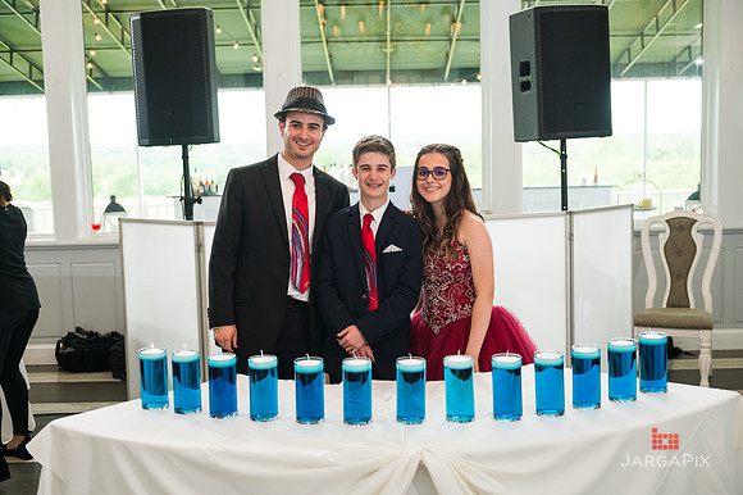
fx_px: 990
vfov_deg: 28.0
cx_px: 372
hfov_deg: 41.1
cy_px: 248
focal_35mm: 48
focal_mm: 48
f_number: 4
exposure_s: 1/200
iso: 400
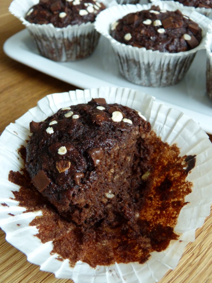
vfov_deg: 47.9
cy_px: 142
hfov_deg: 36.8
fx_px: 318
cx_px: 106
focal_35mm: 39
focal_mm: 6.7
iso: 400
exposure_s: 1/13
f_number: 3.1
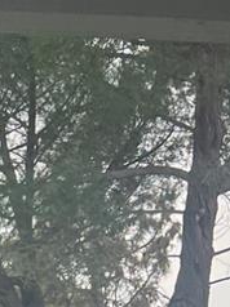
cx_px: -378
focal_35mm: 164
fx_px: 1456
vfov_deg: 10.3
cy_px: 761
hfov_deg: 8.1
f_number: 1.5
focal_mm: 5.7
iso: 50
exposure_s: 1/1344
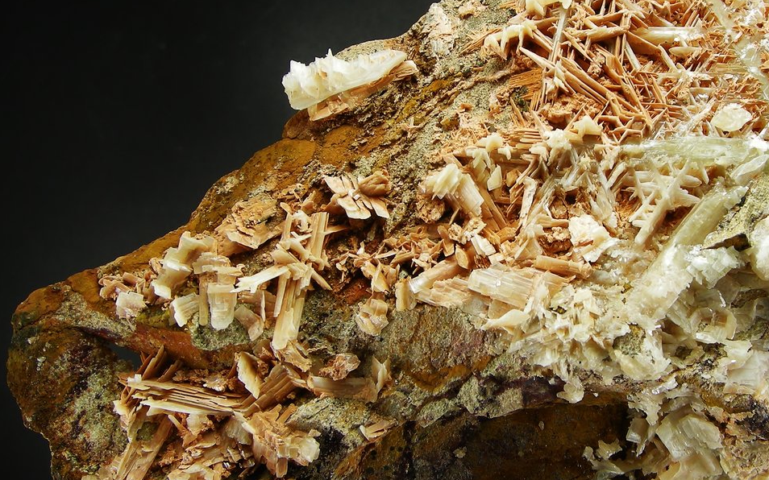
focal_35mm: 64
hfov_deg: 31.4
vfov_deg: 20.3
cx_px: 577
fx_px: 1341
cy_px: 246
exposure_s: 1/120
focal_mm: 7.5
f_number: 3.8
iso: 64
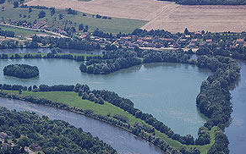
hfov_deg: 12.6
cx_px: 88
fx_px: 1113
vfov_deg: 7.9
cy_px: 126
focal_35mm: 166
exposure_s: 1/500
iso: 125
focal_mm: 70
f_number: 5.6
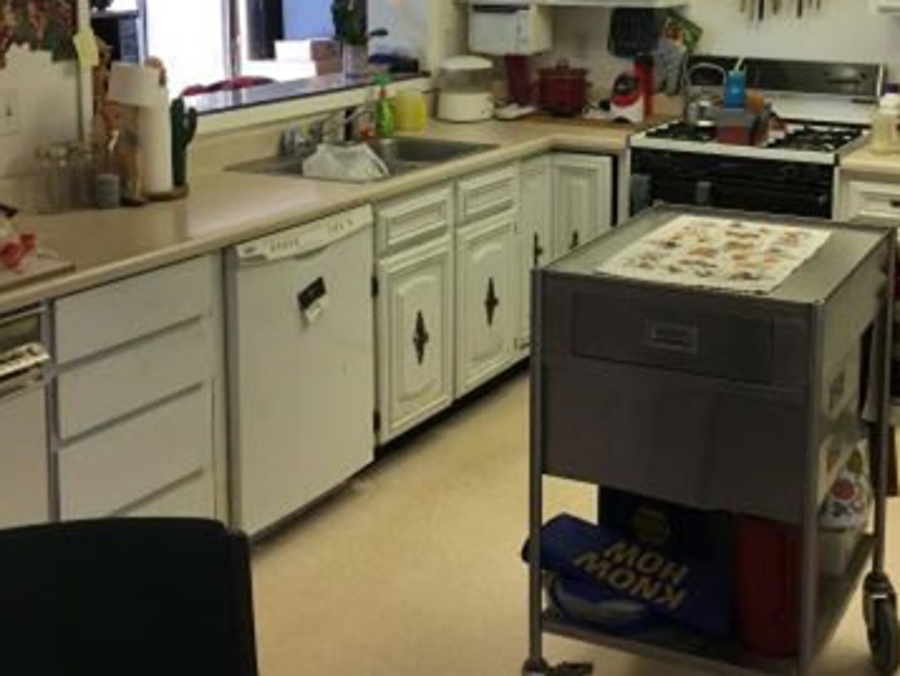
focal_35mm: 52
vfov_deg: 27.5
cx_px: 522
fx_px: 1352
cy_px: 136
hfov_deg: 36.7
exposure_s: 1/40
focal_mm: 4.15
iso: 32
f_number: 2.2
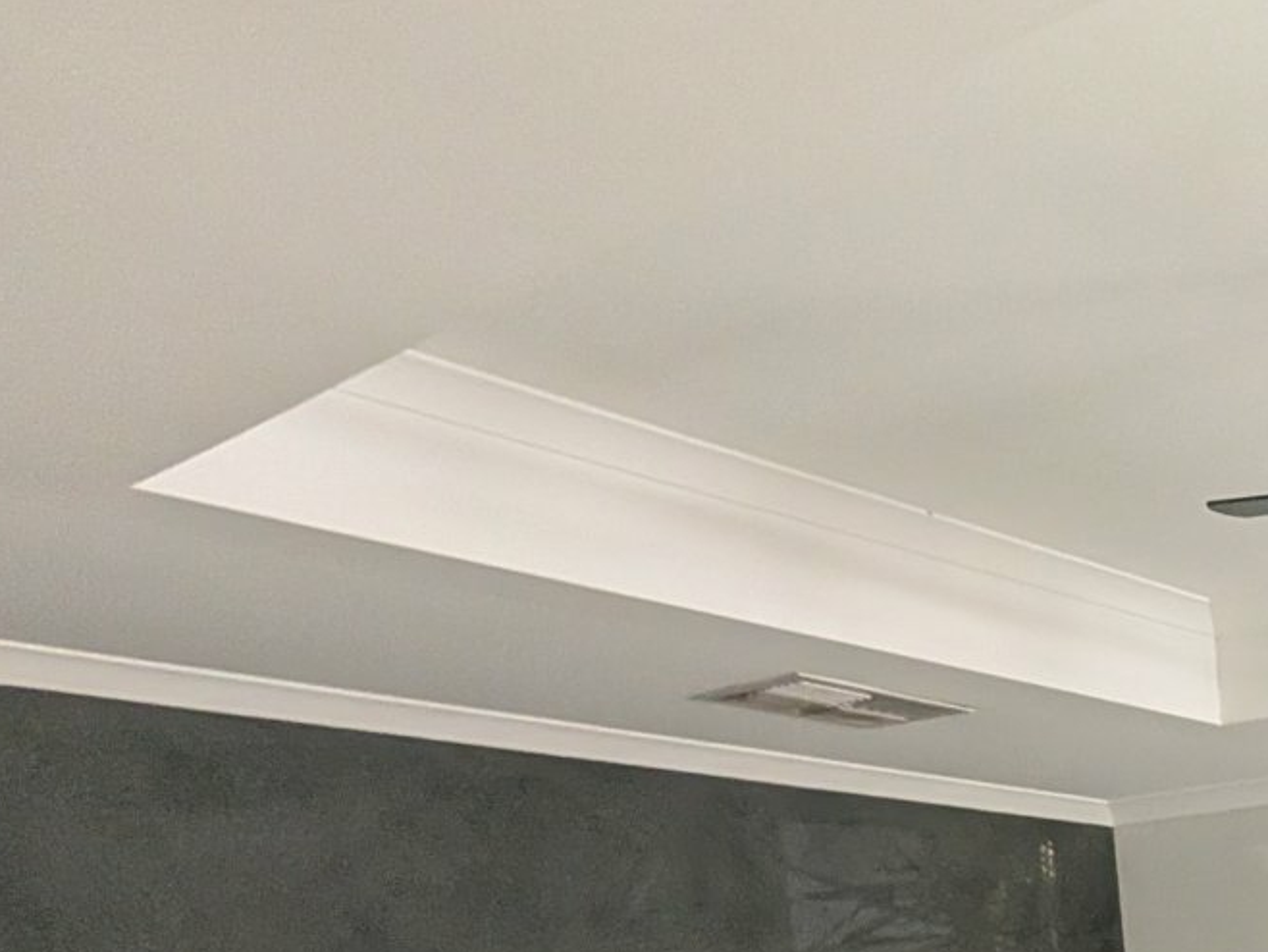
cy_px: 1164
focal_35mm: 35
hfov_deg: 31.3
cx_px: 1829
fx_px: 1283
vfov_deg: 32.8
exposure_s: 1/60
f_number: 1.7
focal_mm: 2.02
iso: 883
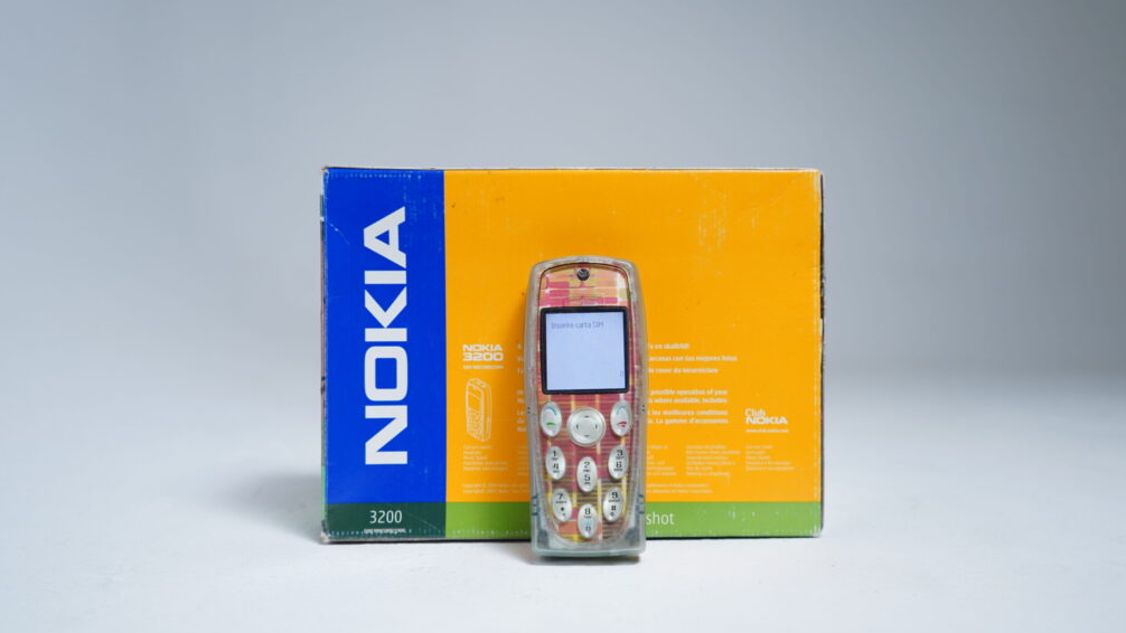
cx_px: 572
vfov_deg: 36.7
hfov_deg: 61.0
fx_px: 955
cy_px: 330
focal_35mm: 32
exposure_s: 1/20
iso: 160
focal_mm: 30
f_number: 4
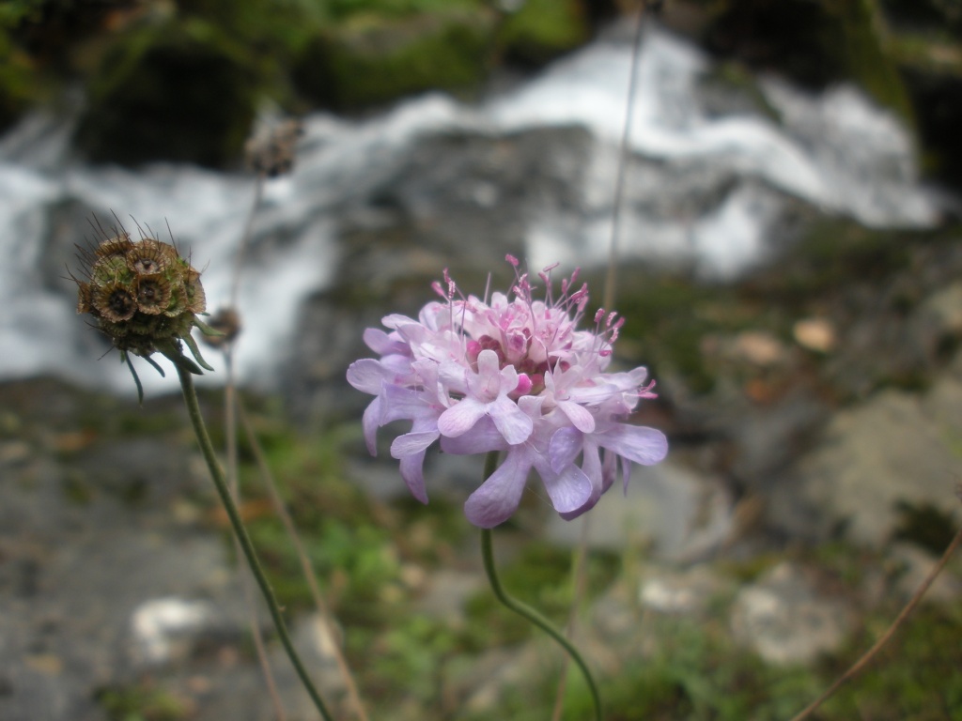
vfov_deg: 40.7
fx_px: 973
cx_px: 481
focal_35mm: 35
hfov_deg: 52.6
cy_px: 360
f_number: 3.5
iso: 64
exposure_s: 1/70.2
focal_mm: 6.3
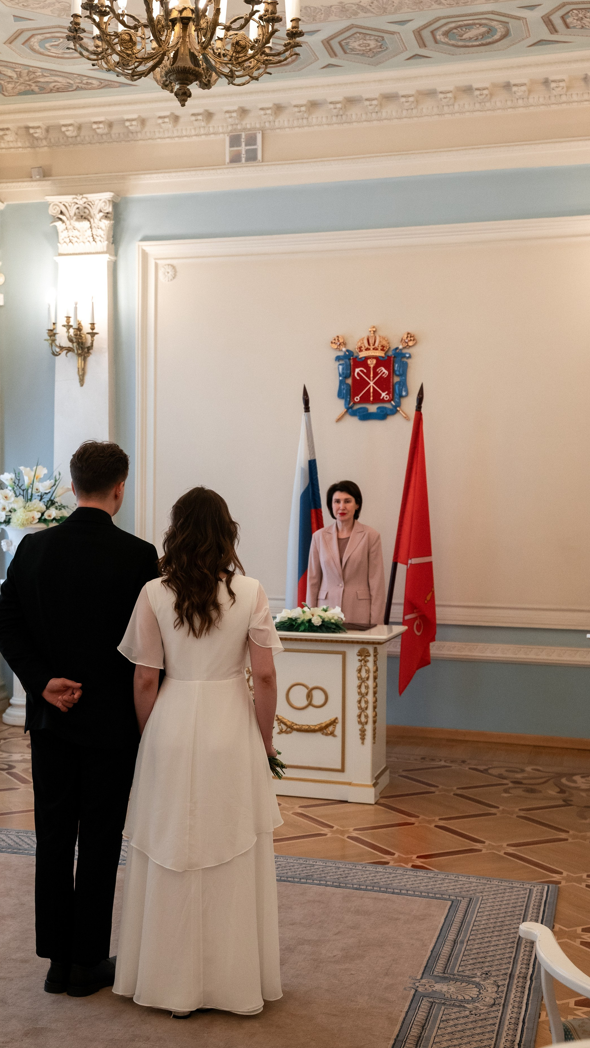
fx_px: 1279
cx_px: 219
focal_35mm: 46
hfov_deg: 25.9
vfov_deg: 44.5
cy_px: 565
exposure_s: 1/250
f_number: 4.5
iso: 2000
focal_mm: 40
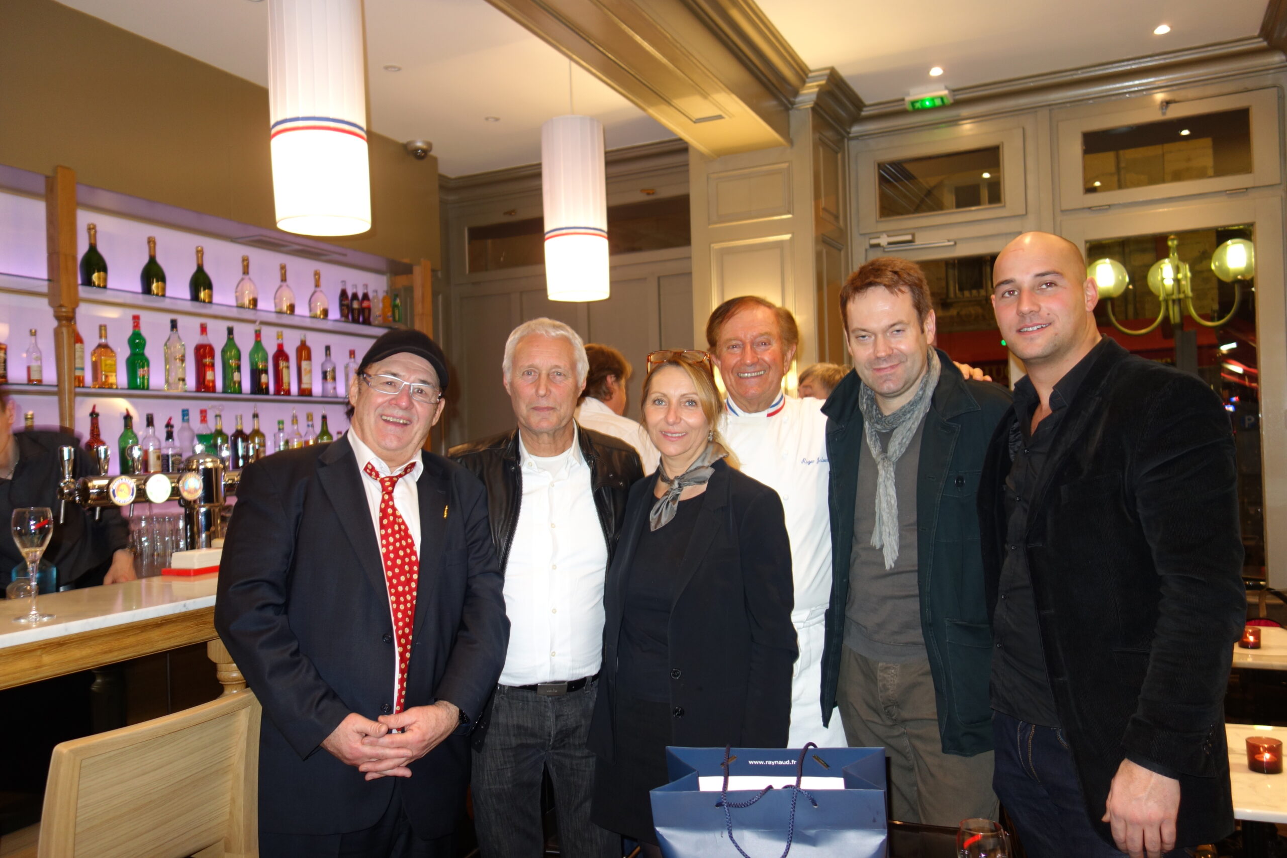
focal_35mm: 28
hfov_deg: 65.5
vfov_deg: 46.4
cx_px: 644
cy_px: 429
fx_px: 1001
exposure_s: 1/30
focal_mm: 10.4
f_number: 1.8
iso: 125
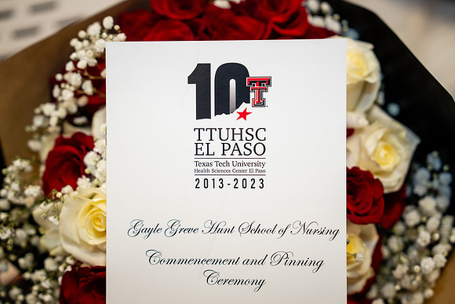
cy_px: 152
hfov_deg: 25.5
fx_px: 1004
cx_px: 228
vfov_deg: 17.2
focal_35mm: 79
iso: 800
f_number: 2.8
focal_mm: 70
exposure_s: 1/125
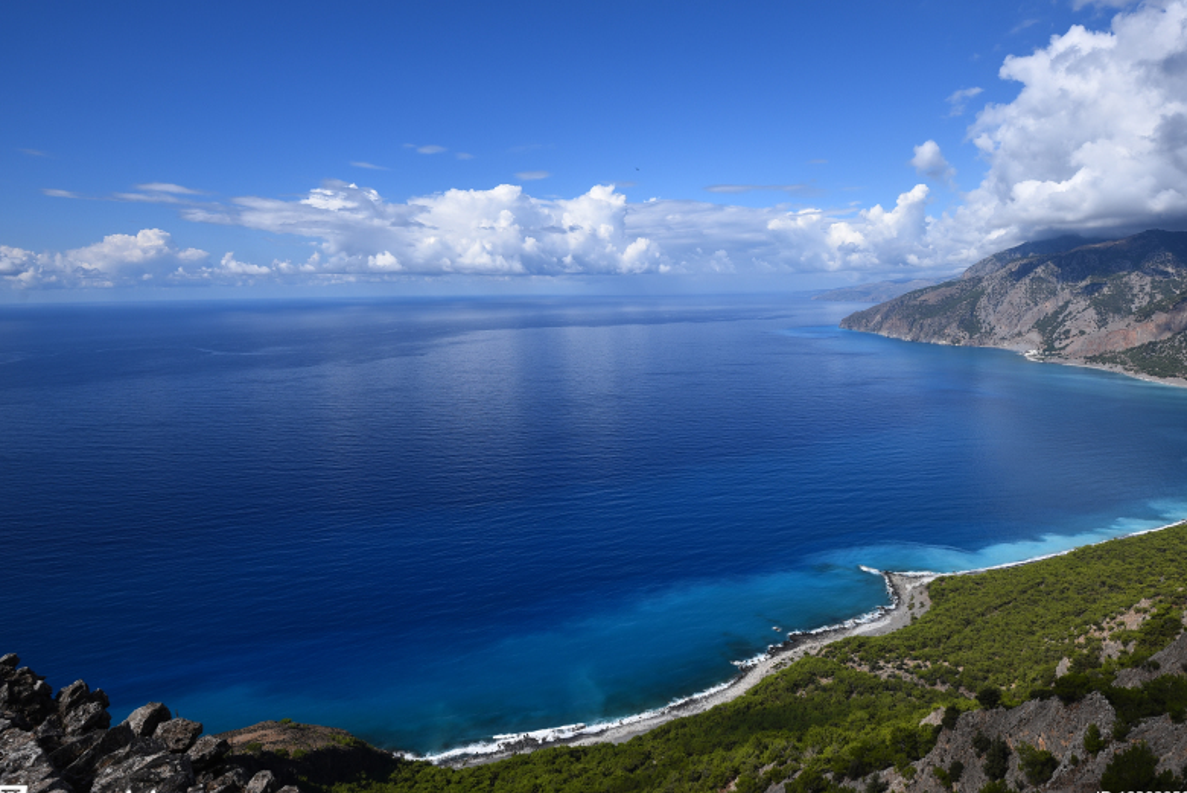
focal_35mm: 21
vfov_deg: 58.9
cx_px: 662
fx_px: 693
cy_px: 307
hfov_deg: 80.9
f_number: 10
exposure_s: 1/400
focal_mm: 16
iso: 100
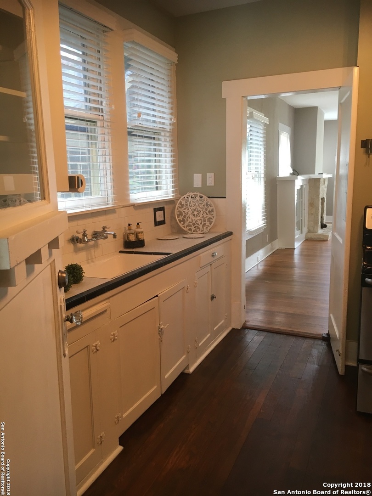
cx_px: 186
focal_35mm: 29
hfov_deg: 48.2
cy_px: 248
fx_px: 416
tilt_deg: -9.8
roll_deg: +0.6
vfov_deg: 61.7
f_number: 2.2
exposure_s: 1/30
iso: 64
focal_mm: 4.15
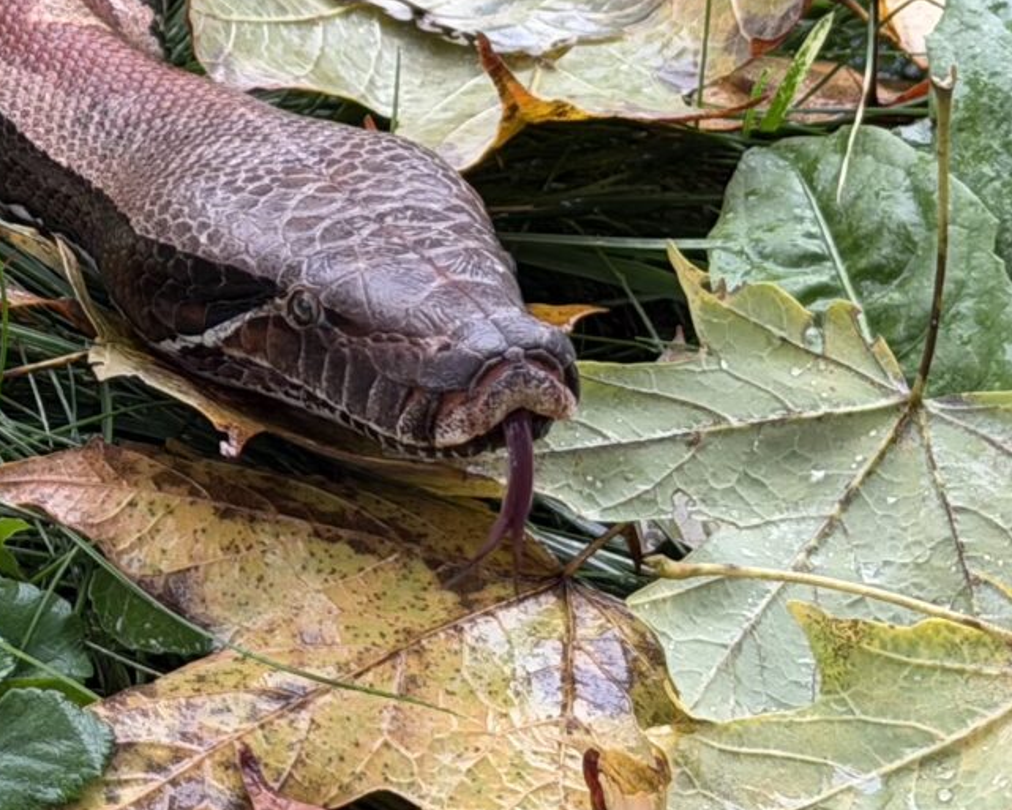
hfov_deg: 10.2
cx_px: -224
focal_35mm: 187
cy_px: 134
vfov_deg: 8.3
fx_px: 5602
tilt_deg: -22.3
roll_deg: +0.3
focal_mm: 6.76
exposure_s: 1/121
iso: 100
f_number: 1.78
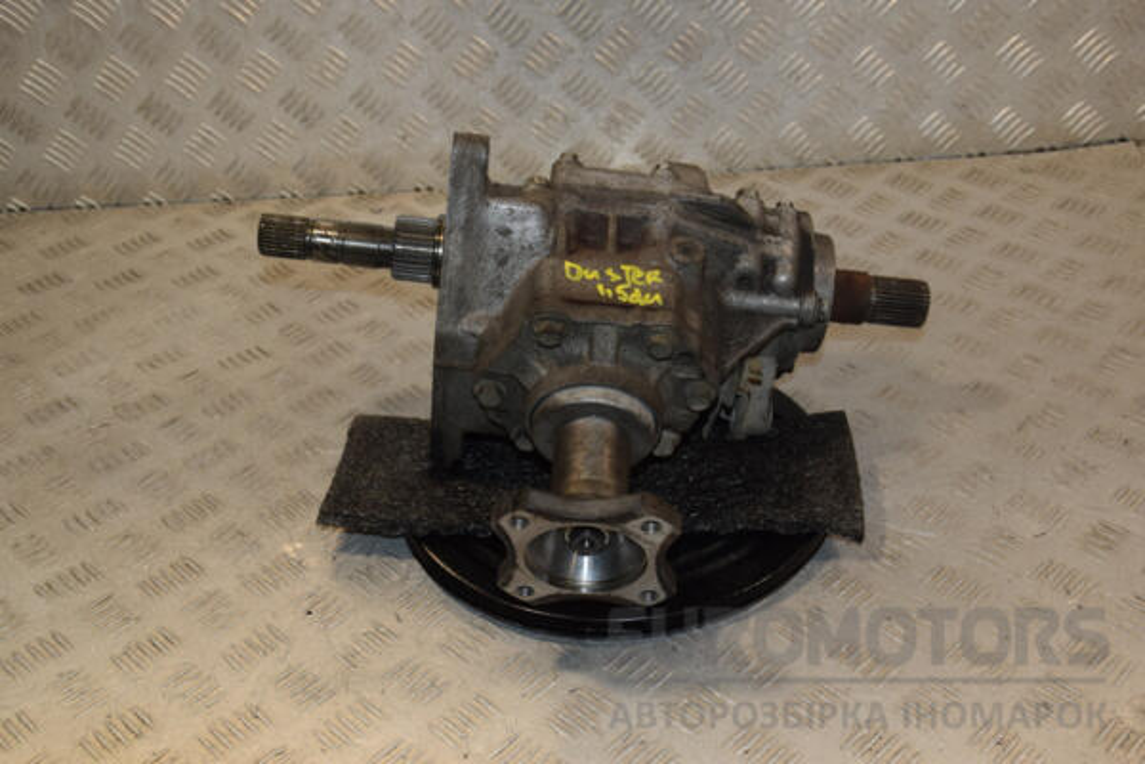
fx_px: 1527
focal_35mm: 48
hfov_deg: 41.1
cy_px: 382
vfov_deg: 28.1
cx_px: 572
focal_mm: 32
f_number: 7.1
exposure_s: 1/200
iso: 800
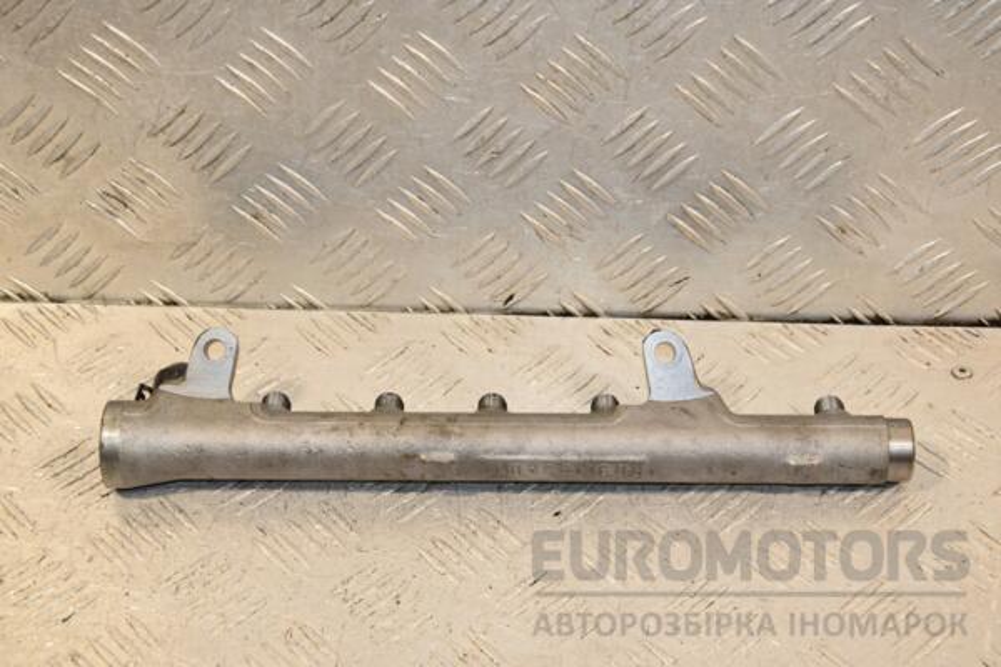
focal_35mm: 72
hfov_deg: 28.1
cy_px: 334
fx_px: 2002
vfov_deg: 18.9
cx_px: 500
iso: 800
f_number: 8
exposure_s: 1/200
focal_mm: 48
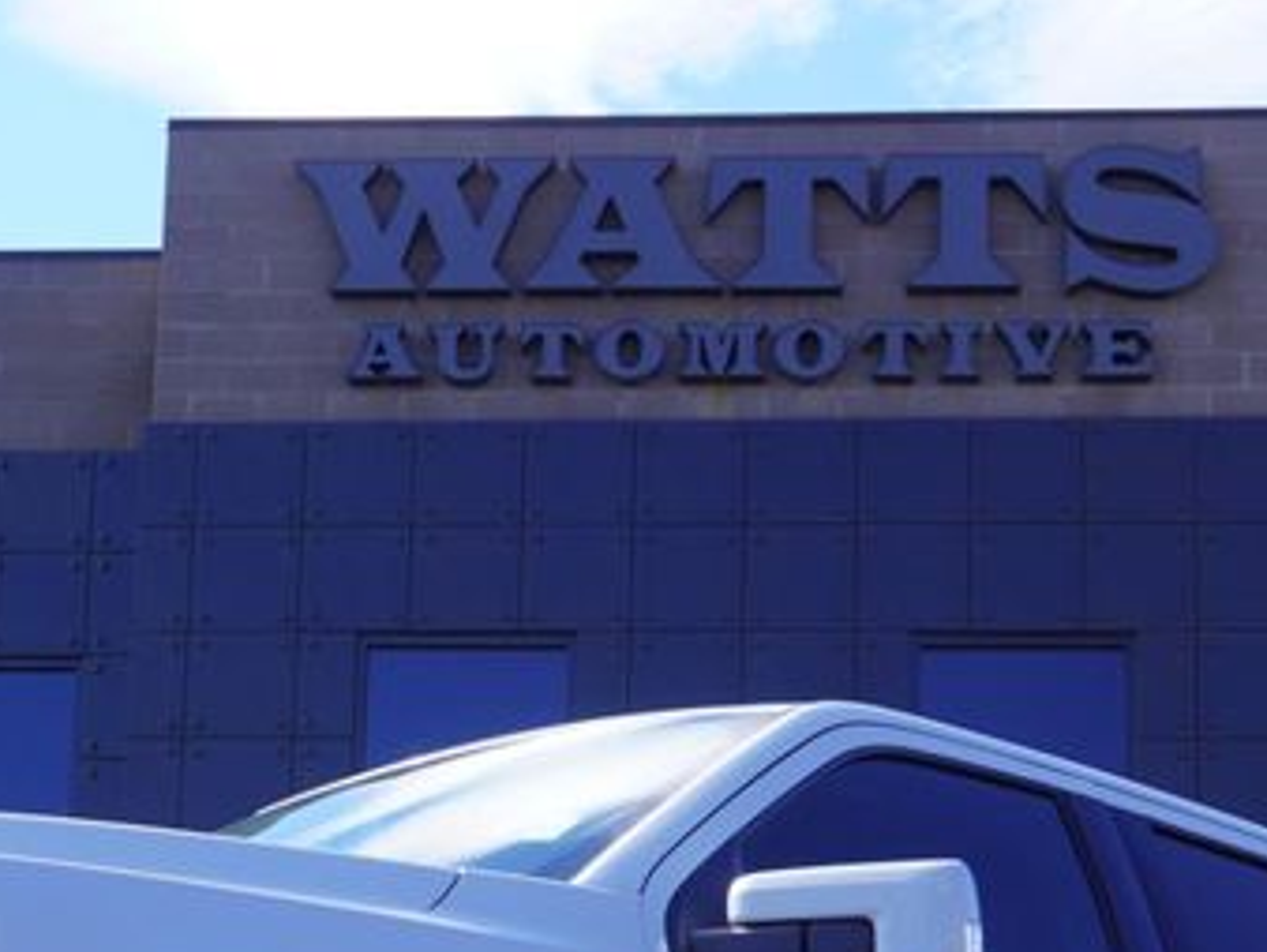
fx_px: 3679
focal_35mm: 100
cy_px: 1147
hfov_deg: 19.5
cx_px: 517
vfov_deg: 14.3
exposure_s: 1/100
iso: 100
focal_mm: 23
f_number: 7.1
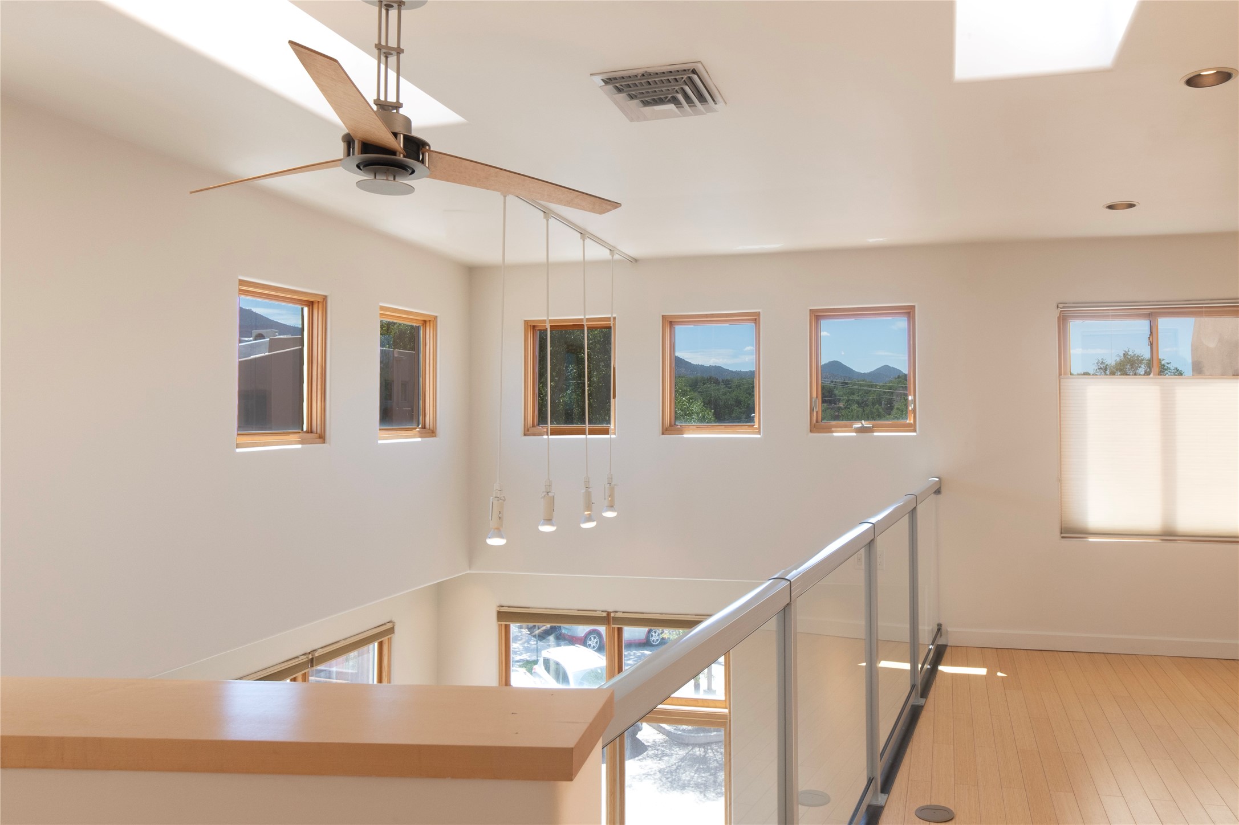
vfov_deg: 53.1
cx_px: 620
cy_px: 412
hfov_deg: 73.8
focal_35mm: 24
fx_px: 826
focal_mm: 16
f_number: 10
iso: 400
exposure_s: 1/320
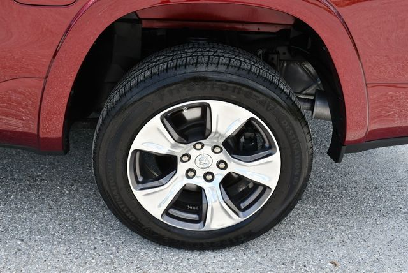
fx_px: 454
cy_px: 136
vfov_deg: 33.5
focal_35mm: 40
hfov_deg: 48.4
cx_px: 204
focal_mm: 20
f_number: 7.1
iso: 200
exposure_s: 1/250
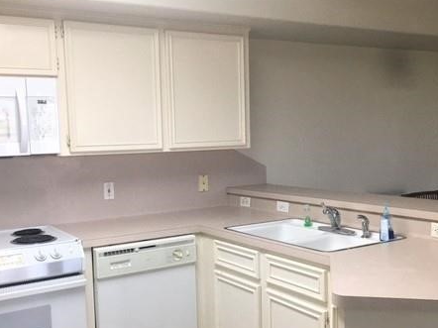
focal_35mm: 42
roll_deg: +1.0
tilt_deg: -5.7
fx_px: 531
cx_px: 203
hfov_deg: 44.8
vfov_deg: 34.2
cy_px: 199
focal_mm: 4.15
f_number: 2.2
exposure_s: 1/30
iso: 25
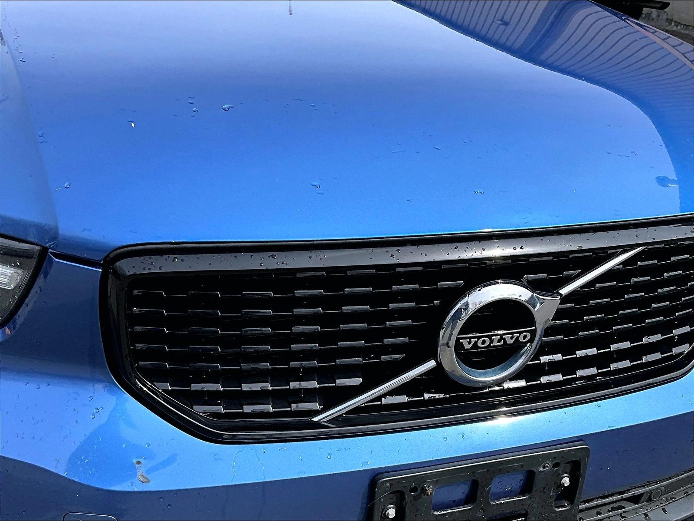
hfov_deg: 61.7
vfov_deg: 48.2
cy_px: 260
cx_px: 347
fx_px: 581
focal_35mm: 29
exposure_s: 1/842
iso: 25
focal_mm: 3
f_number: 1.8
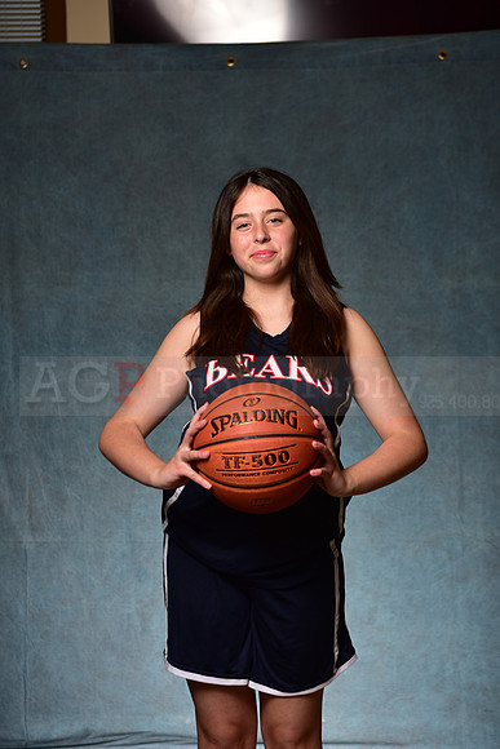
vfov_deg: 28.8
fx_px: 1457
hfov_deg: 19.5
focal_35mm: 70
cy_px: 374
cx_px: 250
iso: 100
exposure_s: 1/200
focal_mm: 70
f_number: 5
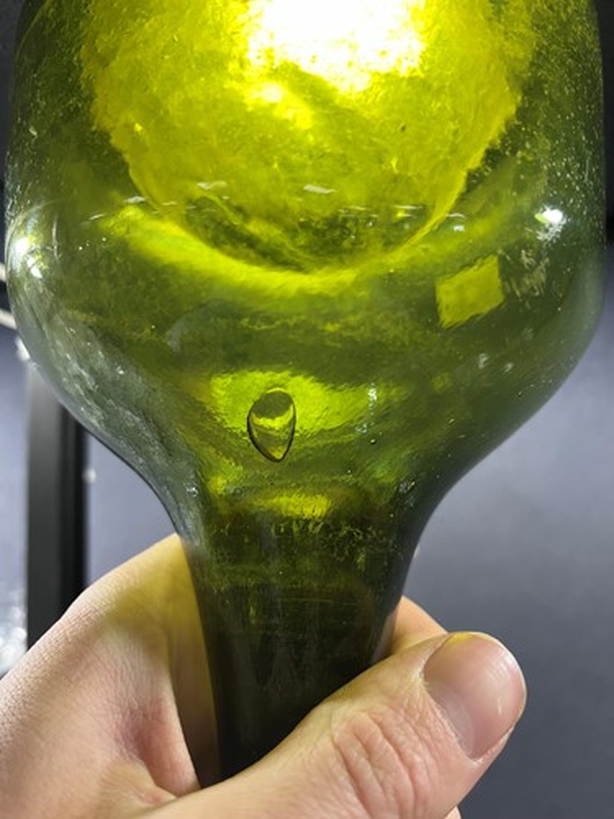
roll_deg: +0.6
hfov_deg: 53.1
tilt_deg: +4.3
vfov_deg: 67.3
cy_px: 410
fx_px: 615
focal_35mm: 26
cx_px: 307
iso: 125
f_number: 1.6
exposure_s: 1/100
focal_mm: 5.1
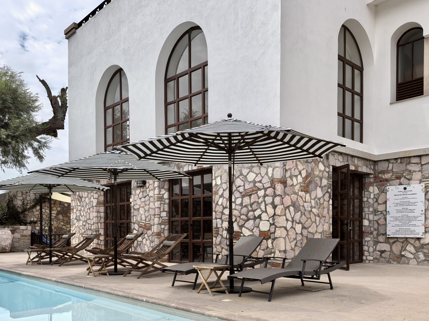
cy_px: 165
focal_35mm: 28
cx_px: 214
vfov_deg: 49.7
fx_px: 347
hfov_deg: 63.4
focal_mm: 8.5
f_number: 2
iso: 50
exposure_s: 1/5917
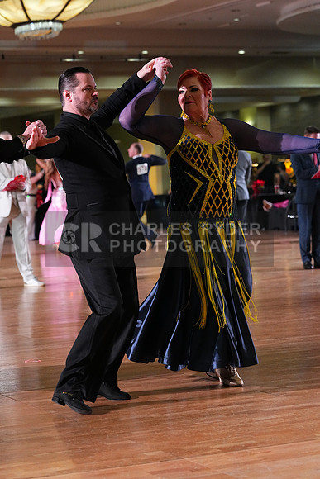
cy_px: 240
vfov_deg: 20.4
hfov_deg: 13.7
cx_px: 160
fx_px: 1332
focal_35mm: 100
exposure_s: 1/400
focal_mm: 100
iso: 6400
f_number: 5
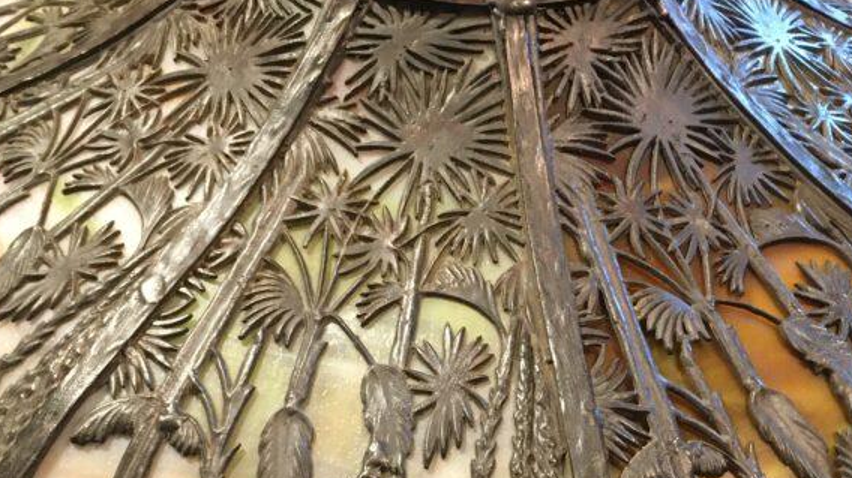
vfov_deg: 20.8
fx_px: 1287
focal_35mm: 57
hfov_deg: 36.5
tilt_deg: -45.2
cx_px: 512
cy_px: 400
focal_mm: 4.15
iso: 200
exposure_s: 1/20
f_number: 2.2
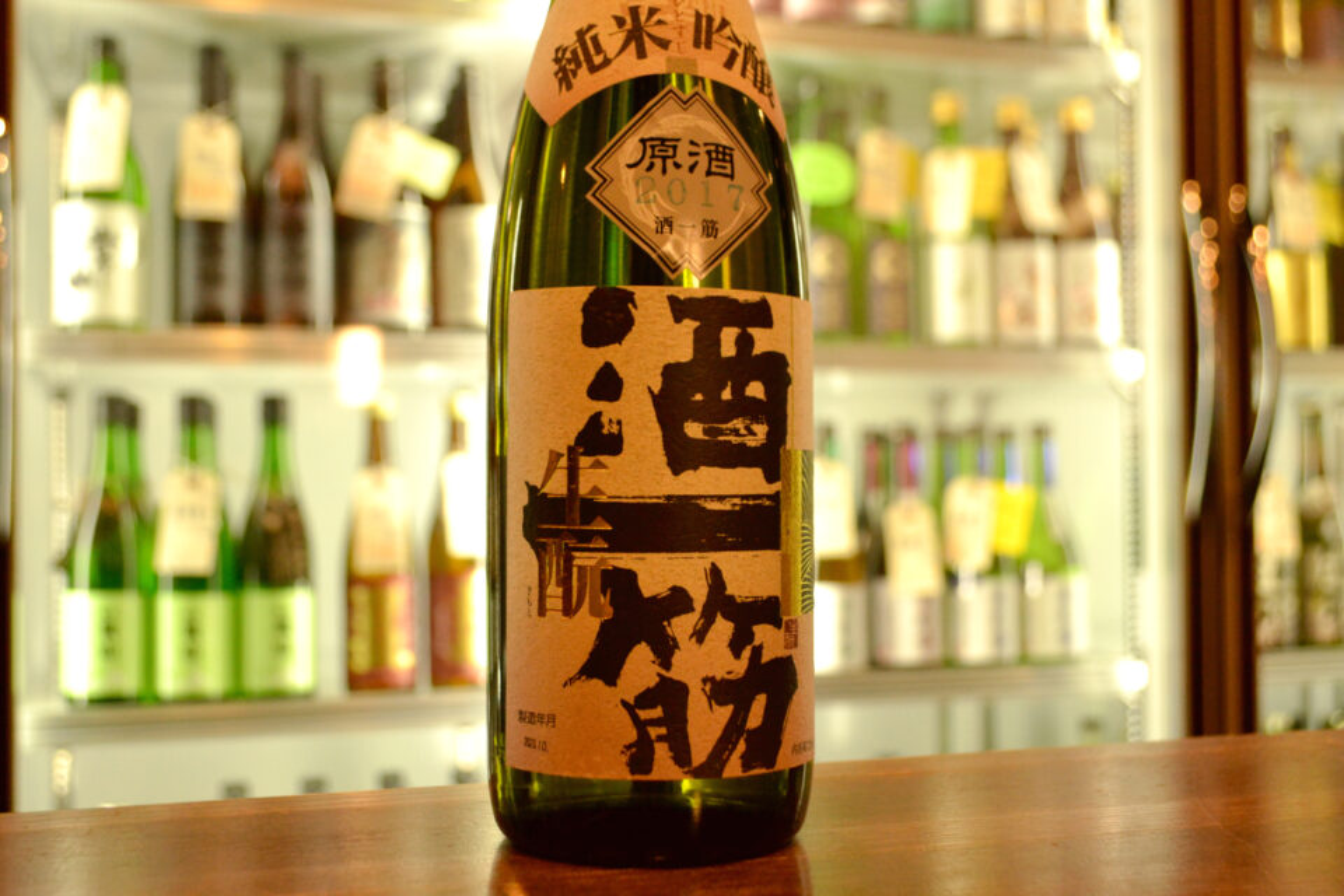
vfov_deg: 34.2
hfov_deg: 49.6
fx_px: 1456
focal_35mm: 39
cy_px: 448
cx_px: 672
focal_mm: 26
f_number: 4.2
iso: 1600
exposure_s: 1/200
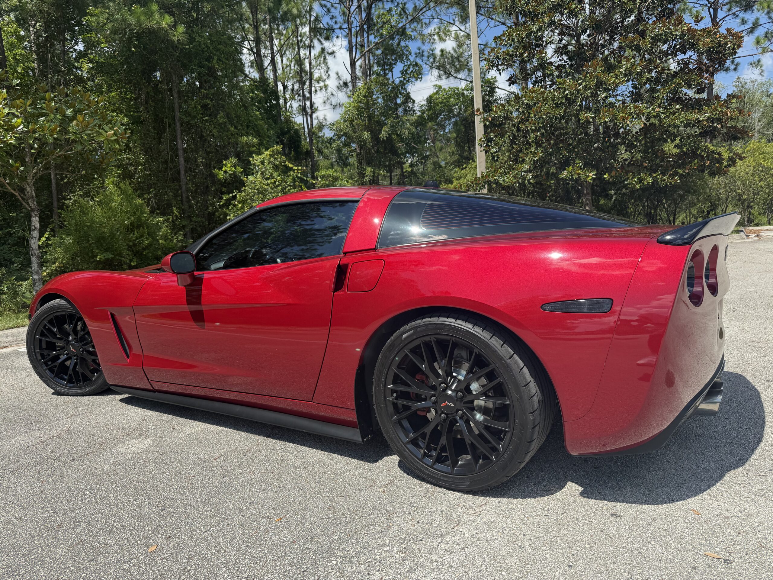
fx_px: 536
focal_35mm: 24
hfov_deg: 71.6
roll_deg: +3.7
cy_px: 290
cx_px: 386
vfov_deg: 56.8
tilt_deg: -5.1
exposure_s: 1/3145
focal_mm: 6.76
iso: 80
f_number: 1.78
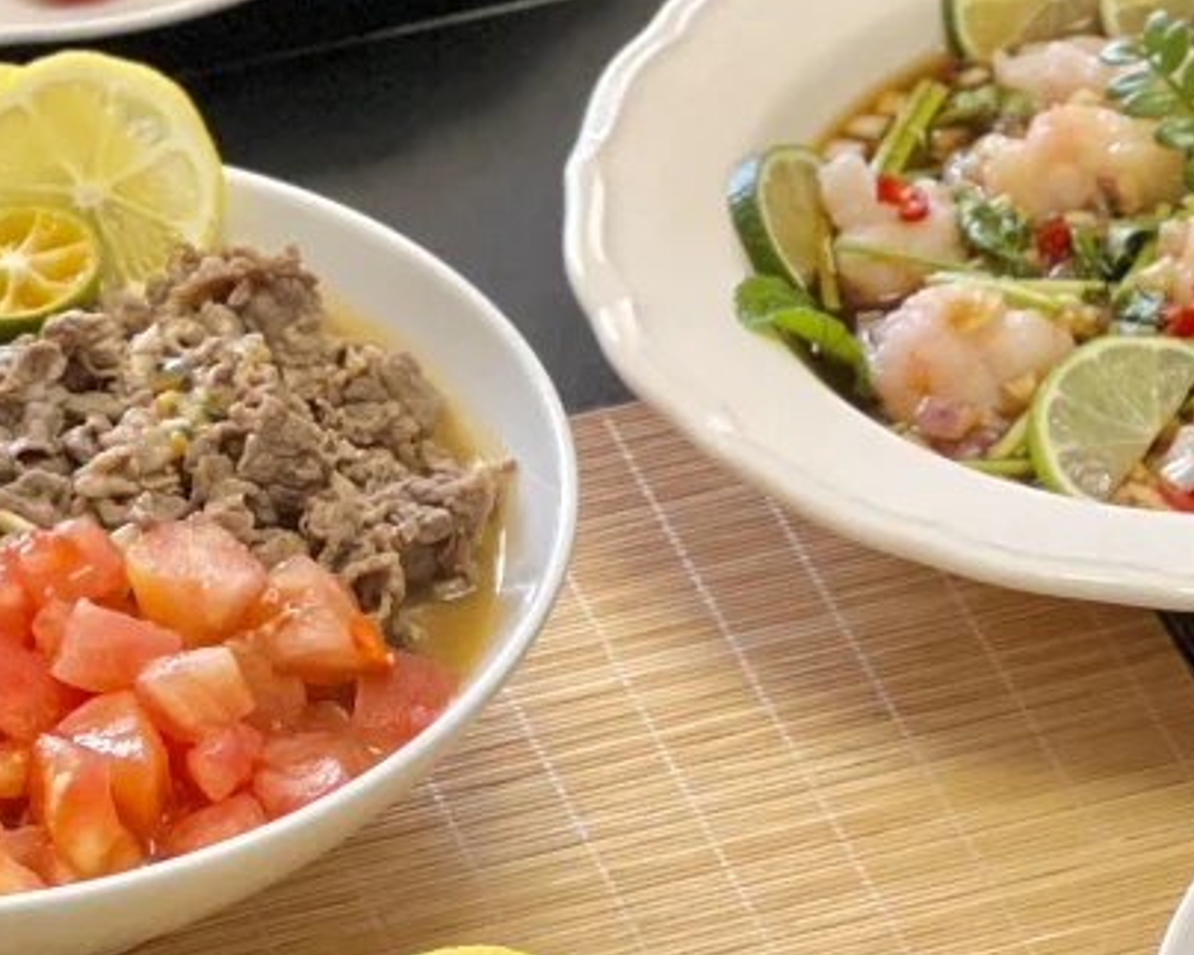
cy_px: 825
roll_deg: -0.6
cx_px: 872
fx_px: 9468
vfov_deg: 5.8
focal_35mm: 268
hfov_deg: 7.2
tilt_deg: -39.5
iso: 160
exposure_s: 1/40
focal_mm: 9
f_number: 2.8
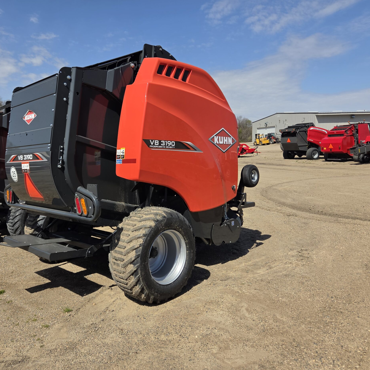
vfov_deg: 57.3
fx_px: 339
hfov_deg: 56.7
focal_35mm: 28
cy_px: 180
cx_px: 142
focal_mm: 5.4
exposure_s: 1/6215
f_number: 1.8
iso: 80
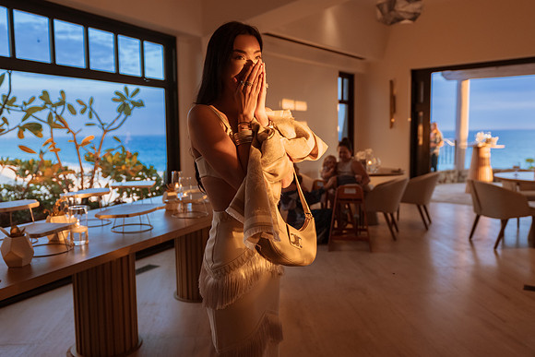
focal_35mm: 31
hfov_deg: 60.7
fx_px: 456
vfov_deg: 42.7
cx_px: 270
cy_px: 172
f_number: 2.8
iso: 450
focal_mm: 24
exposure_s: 1/320
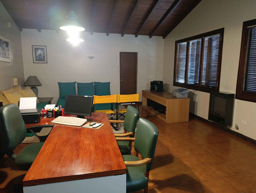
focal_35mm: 23
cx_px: 128
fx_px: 170
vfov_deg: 59.0
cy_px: 96
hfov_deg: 73.8
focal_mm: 6.11
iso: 2096
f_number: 1.65
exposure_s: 1/25
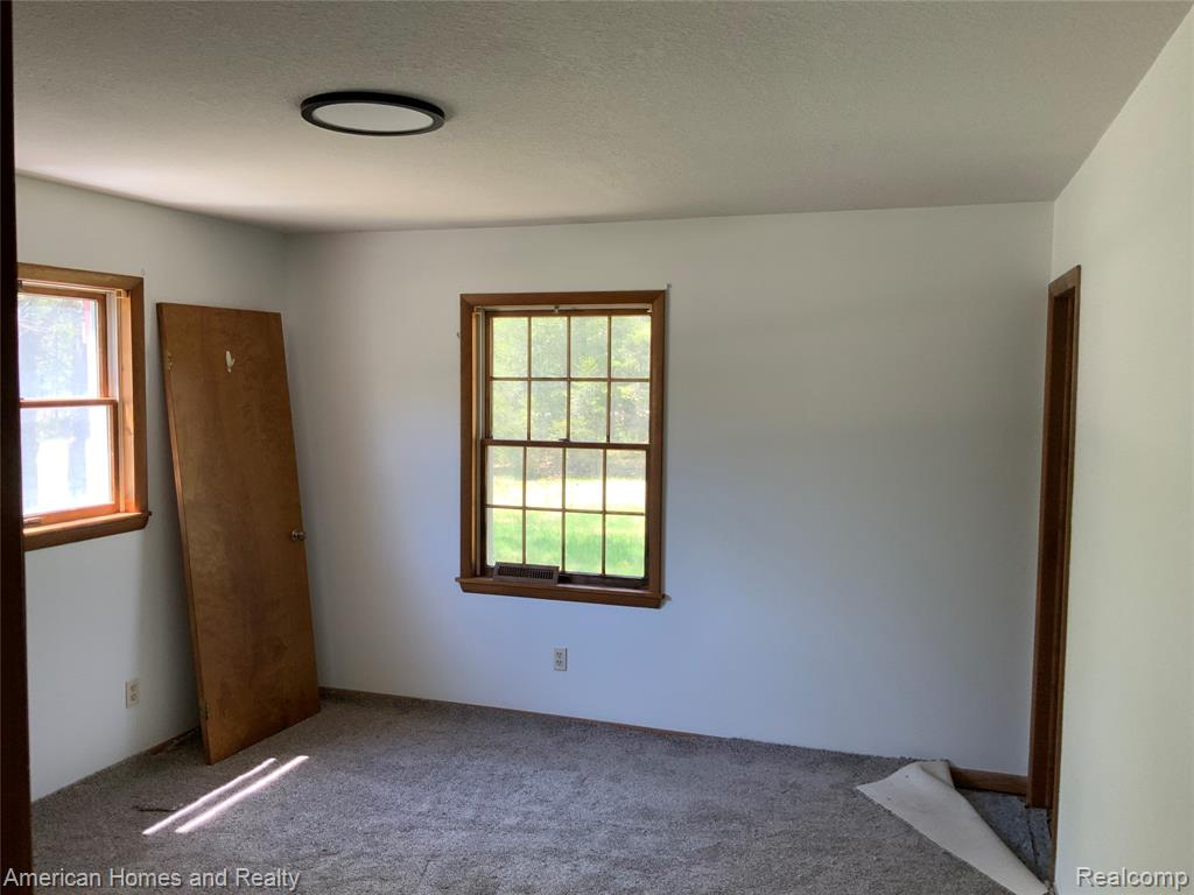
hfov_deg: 61.7
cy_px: 448
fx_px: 1000
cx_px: 597
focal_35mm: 29
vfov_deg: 48.2
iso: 50
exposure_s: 1/60
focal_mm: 3
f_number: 1.8
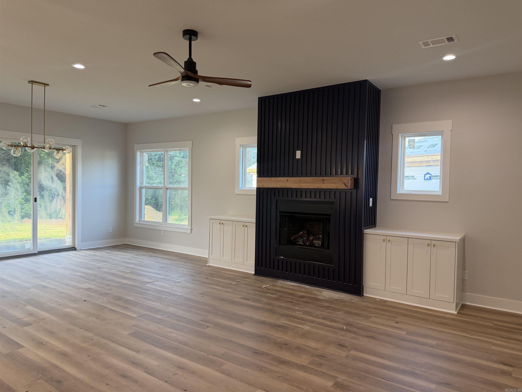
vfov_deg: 56.8
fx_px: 362
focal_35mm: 24
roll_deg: -0.9
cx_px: 261
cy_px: 196
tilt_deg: -1.5
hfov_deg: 71.6
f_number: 1.78
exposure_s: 1/148
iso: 200
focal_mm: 6.76
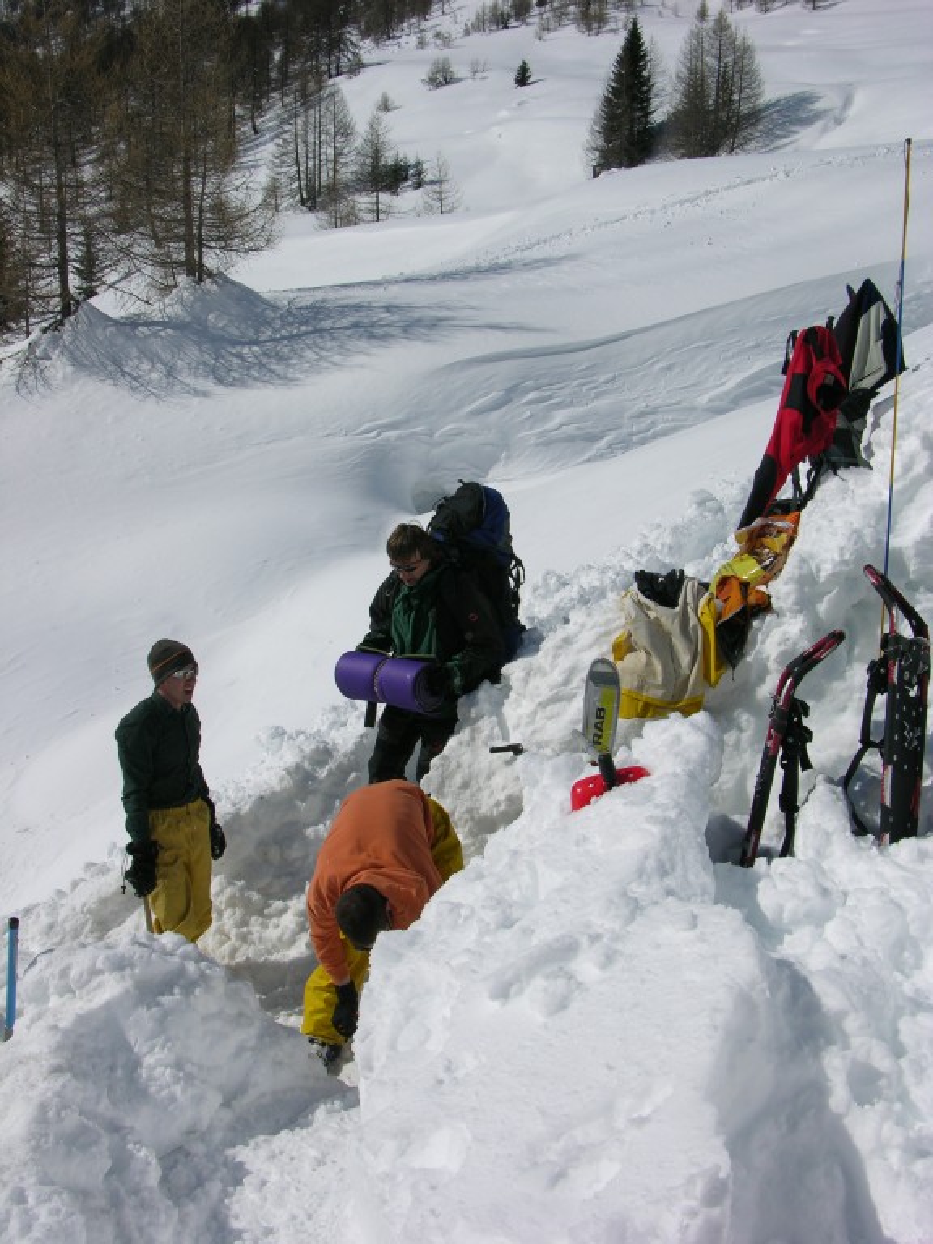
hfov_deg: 40.7
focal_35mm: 35
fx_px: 1258
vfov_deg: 52.6
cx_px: 466
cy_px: 622
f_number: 8
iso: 50
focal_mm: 8.9
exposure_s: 1/577
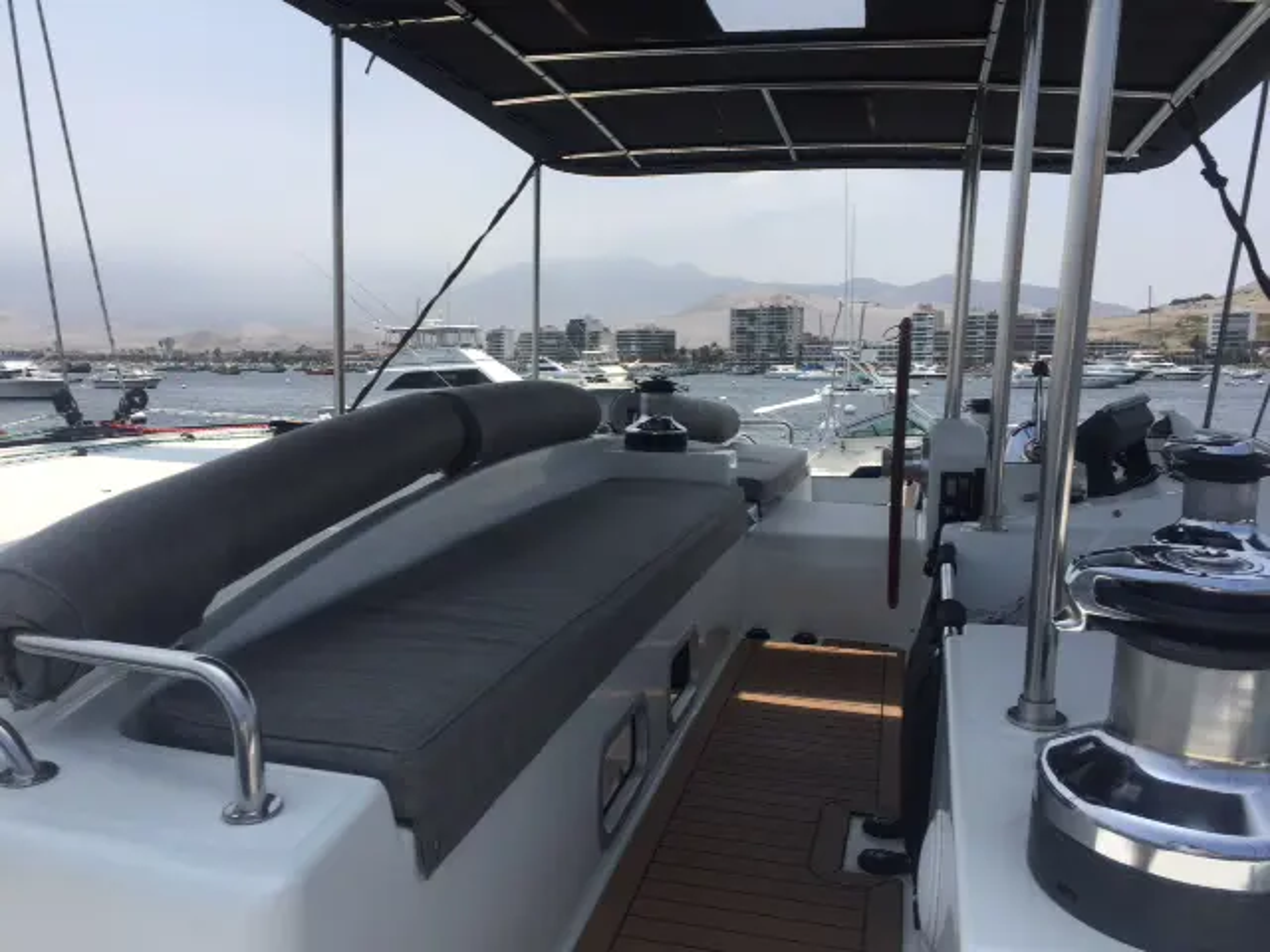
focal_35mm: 29
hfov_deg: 61.7
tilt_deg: -5.9
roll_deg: -0.8
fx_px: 1064
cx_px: 635
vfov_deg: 48.2
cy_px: 476
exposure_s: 1/2825
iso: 32
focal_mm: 4.15
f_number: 2.2
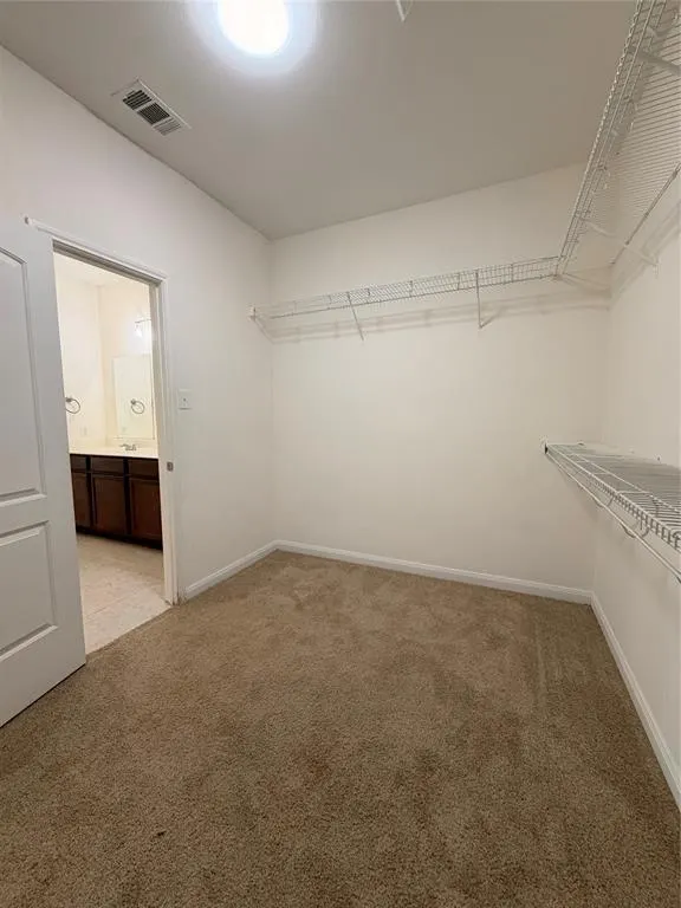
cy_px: 454
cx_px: 340
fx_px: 367
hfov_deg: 85.7
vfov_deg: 102.1
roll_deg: +0.2
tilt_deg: -4.9
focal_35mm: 14
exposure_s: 1/60
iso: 200
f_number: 2.2
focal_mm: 2.22
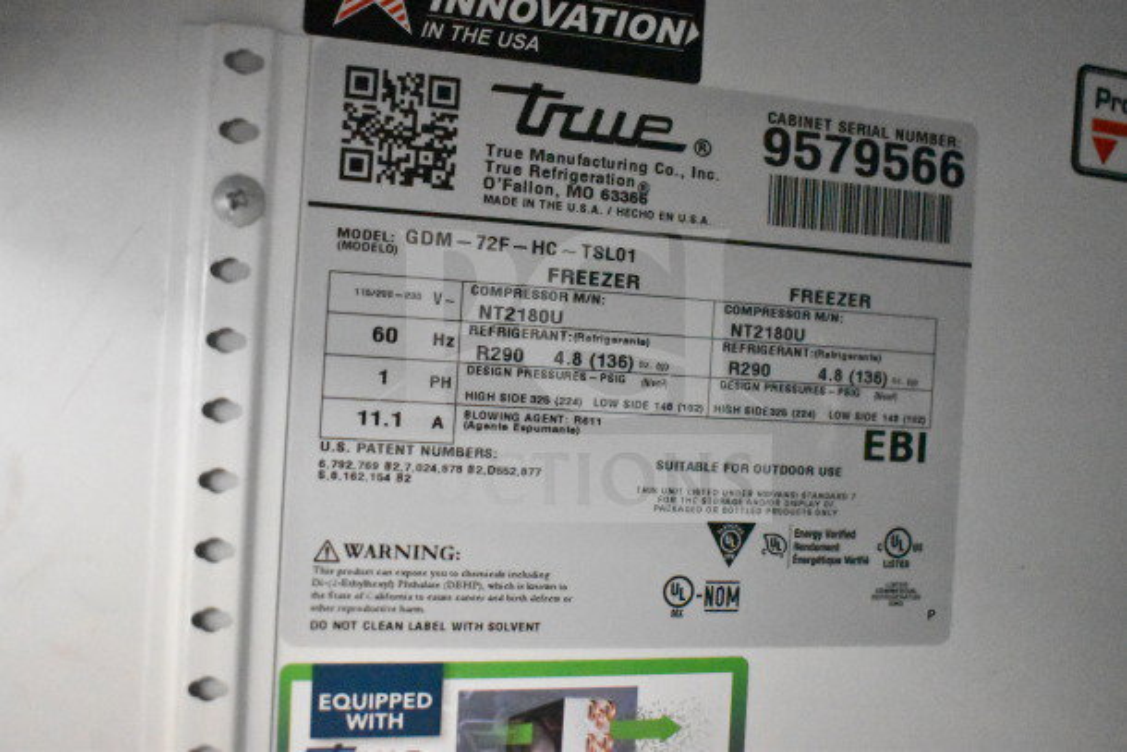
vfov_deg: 34.2
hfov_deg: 49.5
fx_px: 1221
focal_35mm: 39
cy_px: 376
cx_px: 564
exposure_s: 1/40
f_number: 4
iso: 25600
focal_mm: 26
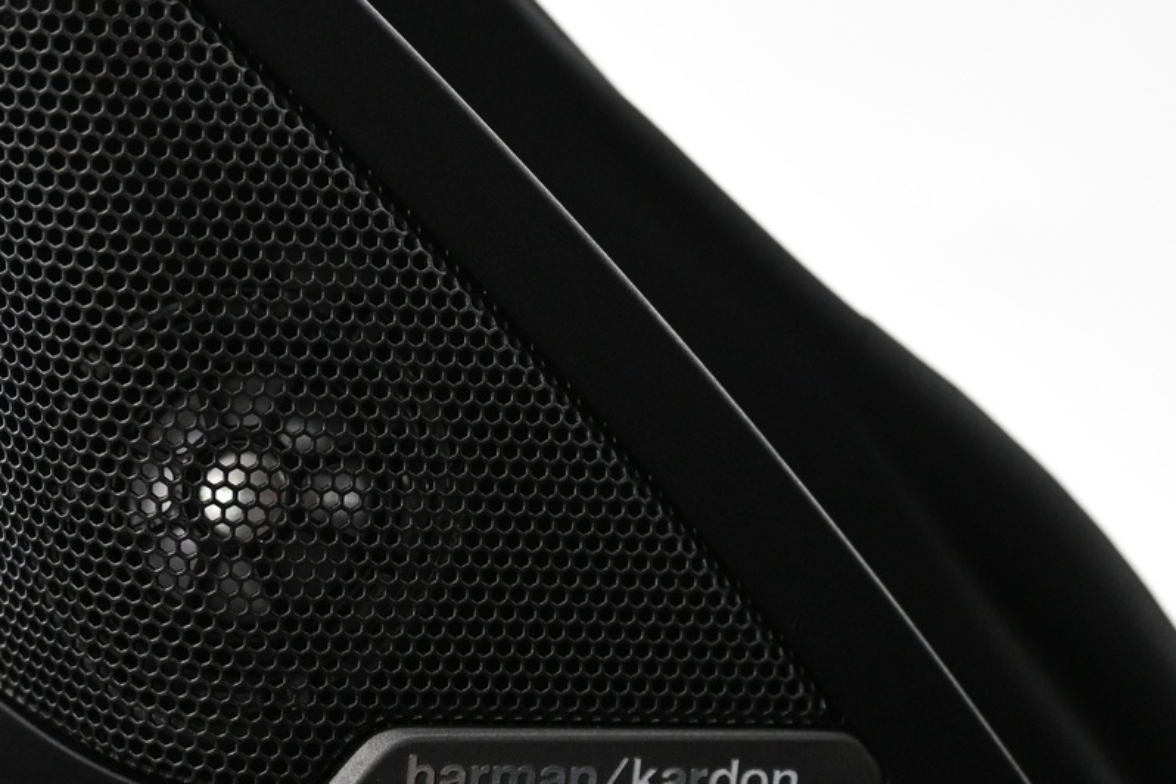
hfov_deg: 29.8
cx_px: 349
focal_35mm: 67
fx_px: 2188
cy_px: 444
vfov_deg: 20.3
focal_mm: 22
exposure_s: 1/60
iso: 1600
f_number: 4
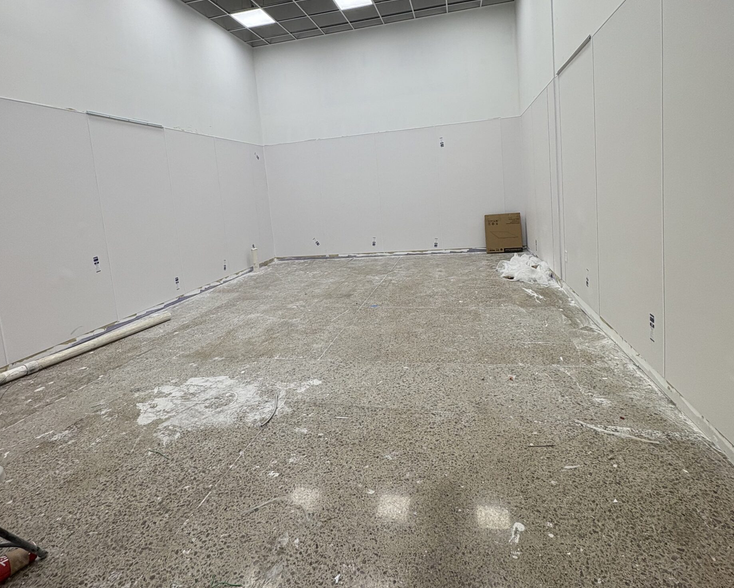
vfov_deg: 70.0
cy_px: 230
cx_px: 370
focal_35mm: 19
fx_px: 413
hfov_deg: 83.3
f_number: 2.2
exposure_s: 1/120
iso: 50
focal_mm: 2.22
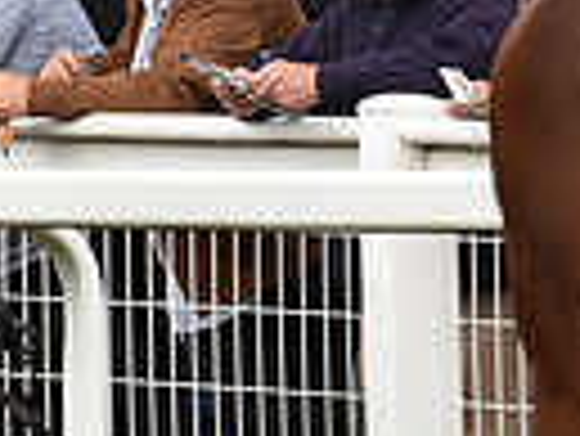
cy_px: 142
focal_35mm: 734
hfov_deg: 2.7
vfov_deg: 2.0
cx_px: -602
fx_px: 12310
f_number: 5.6
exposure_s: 1/1250
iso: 500
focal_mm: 170
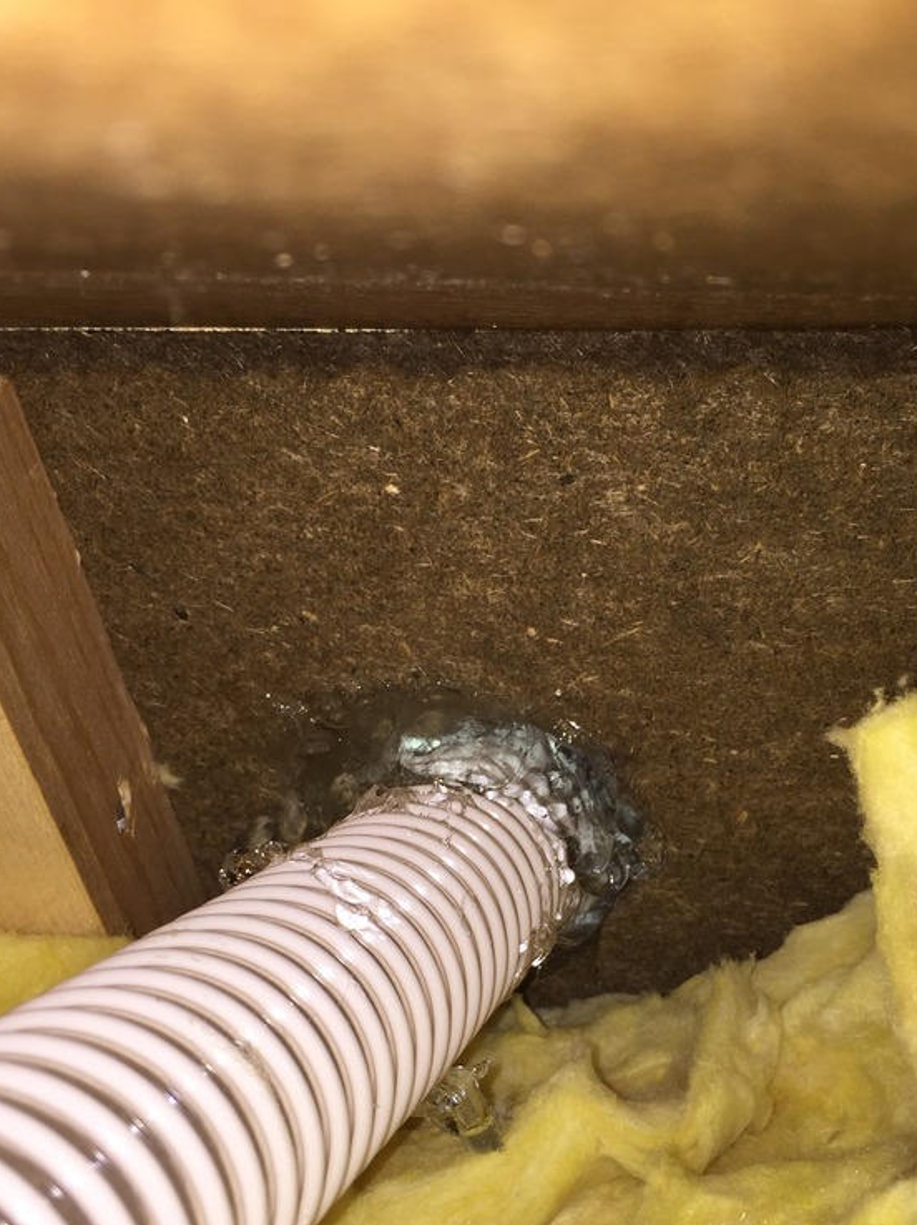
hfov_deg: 34.3
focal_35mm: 42
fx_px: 1485
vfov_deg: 44.2
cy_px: 807
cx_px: 510
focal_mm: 4.15
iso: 32
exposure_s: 1/104
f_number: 2.2
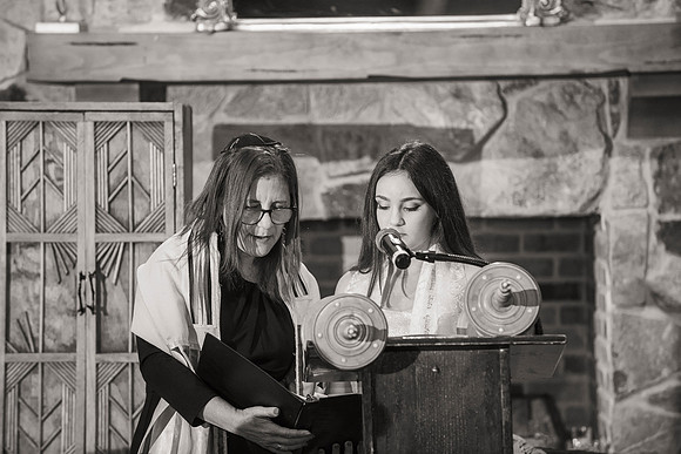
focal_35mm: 200
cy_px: 227
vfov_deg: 6.9
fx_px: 3784
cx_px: 340
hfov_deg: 10.3
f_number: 3.5
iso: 1250
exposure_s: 1/125
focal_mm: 200
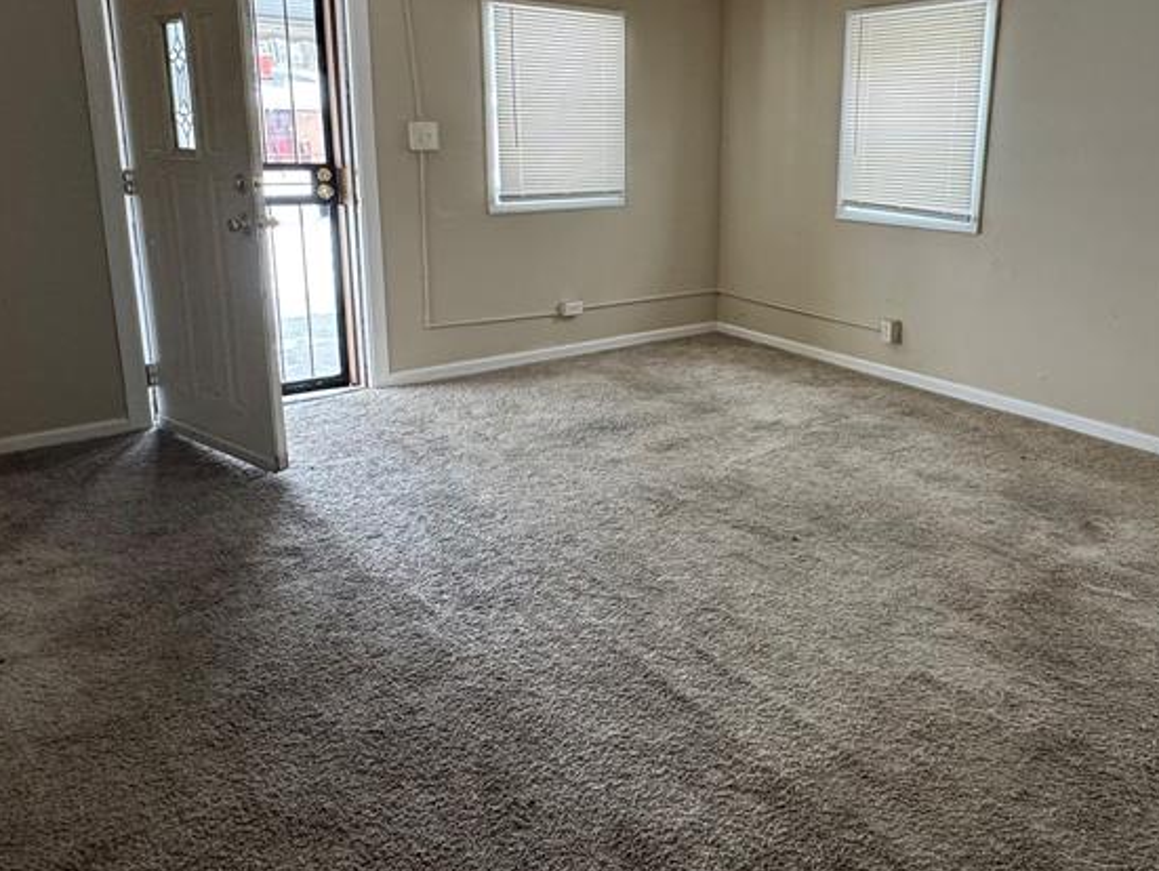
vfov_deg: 52.6
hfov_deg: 66.7
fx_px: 871
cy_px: 332
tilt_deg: -12.7
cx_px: 684
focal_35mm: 26
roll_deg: -0.4
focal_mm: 2.22
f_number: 2.2
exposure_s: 1/99
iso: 160
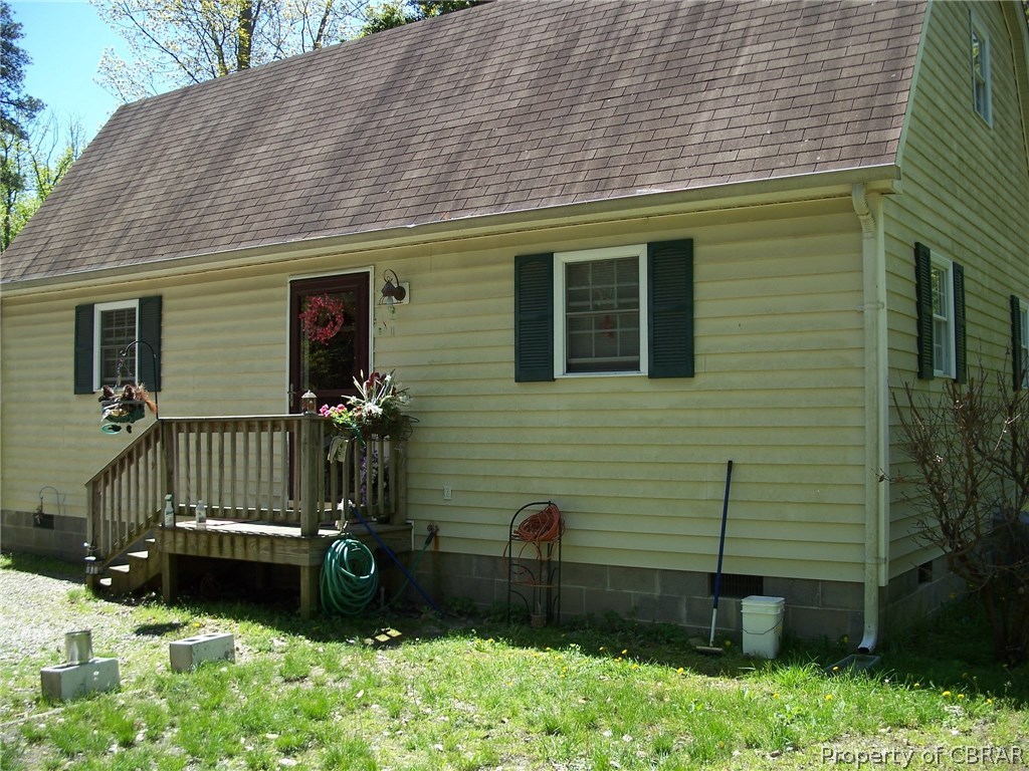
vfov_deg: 38.7
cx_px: 514
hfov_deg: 50.1
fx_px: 1100
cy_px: 386
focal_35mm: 37
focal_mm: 7.8
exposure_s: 1/400
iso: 64
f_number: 2.8
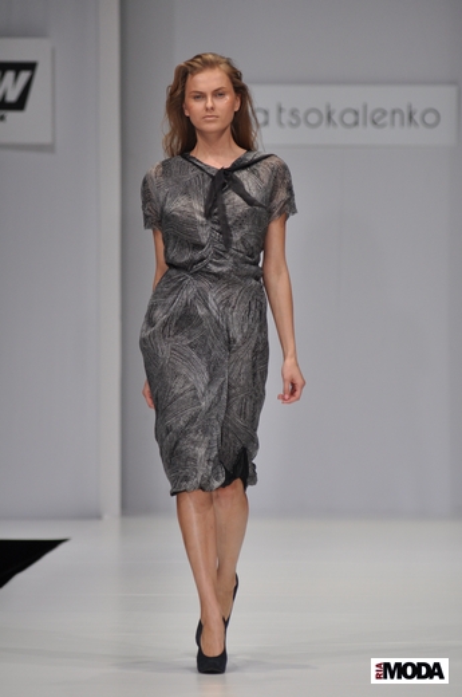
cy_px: 348
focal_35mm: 232
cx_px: 231
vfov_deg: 8.9
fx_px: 4490
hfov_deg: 5.9
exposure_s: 1/320
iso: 640
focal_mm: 155
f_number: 3.5
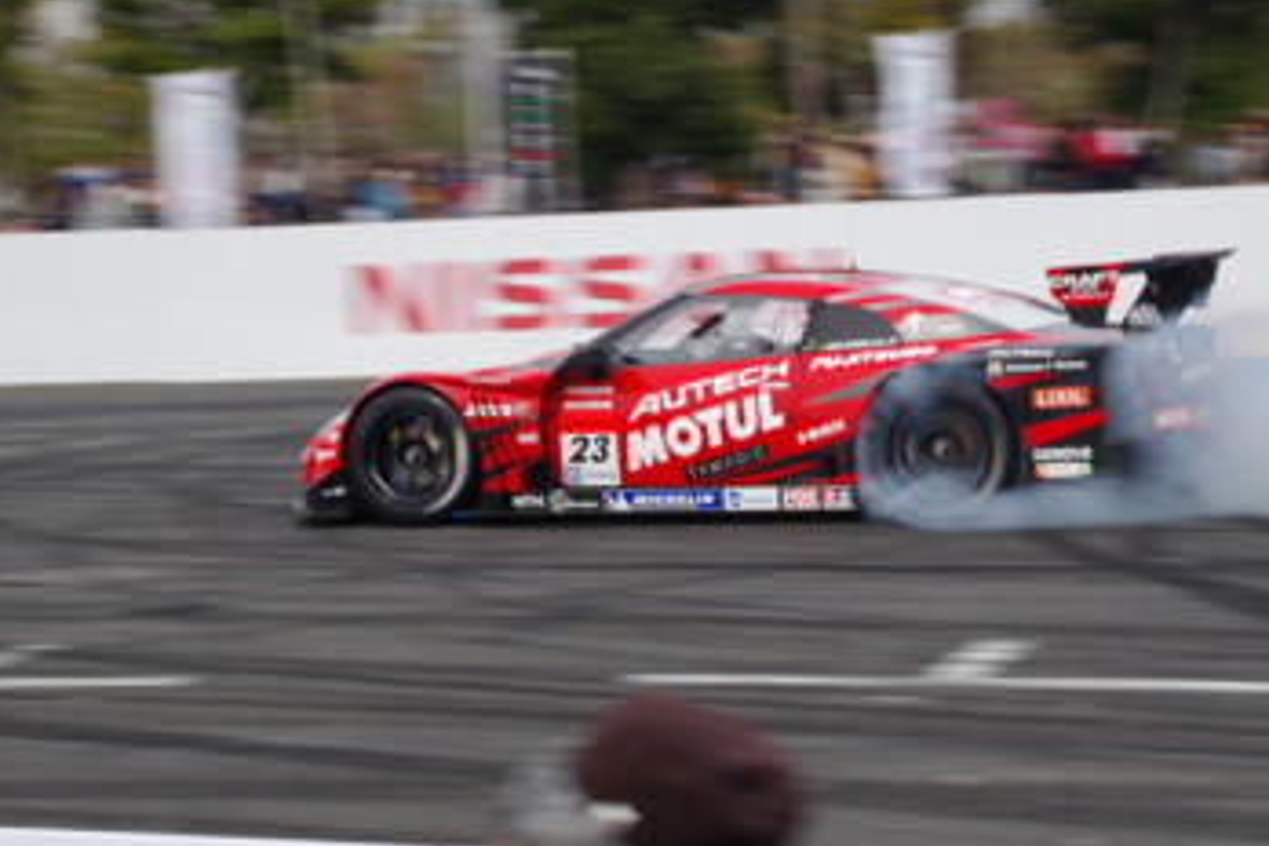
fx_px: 3278
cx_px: 689
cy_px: 321
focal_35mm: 93
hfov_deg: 21.9
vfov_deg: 14.7
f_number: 16
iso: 1000
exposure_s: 1/50
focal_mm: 48
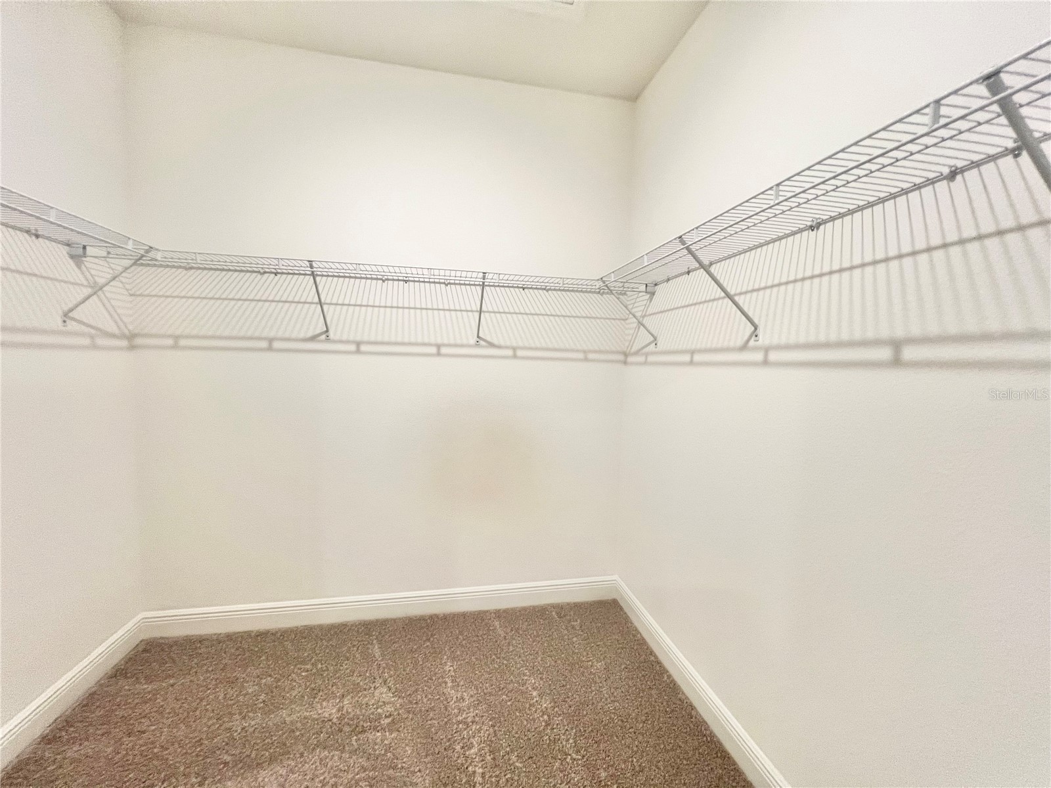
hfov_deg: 106.2
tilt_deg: -4.8
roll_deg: -1.7
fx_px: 395
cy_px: 394
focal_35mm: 13
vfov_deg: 89.9
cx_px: 526
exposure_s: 1/60
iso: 160
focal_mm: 1.57
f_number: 1.8
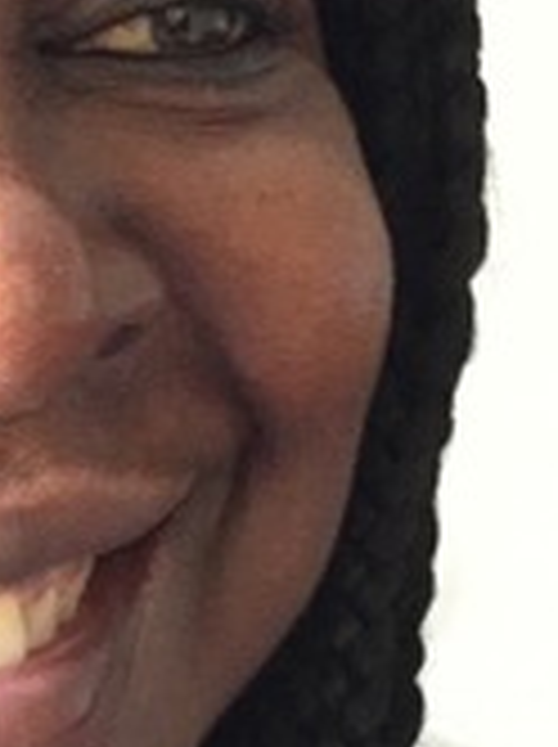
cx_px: -130
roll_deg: +2.5
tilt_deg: -11.3
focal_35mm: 105
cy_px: 482
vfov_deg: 18.7
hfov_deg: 13.6
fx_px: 2263
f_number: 2.2
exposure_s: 1/17
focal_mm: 4.15
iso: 640
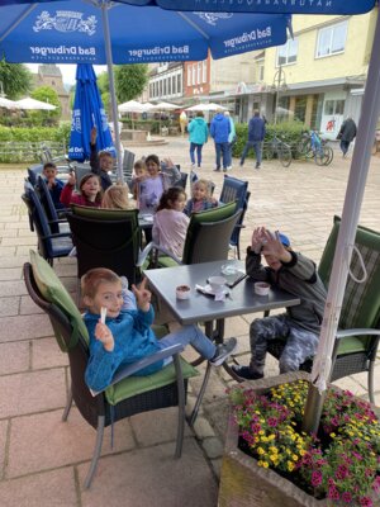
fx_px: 381
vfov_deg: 67.3
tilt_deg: -20.0
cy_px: 254
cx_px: 190
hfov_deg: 53.1
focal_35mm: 26
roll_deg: -1.0
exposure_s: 1/122
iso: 32
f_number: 1.8
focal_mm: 4.25
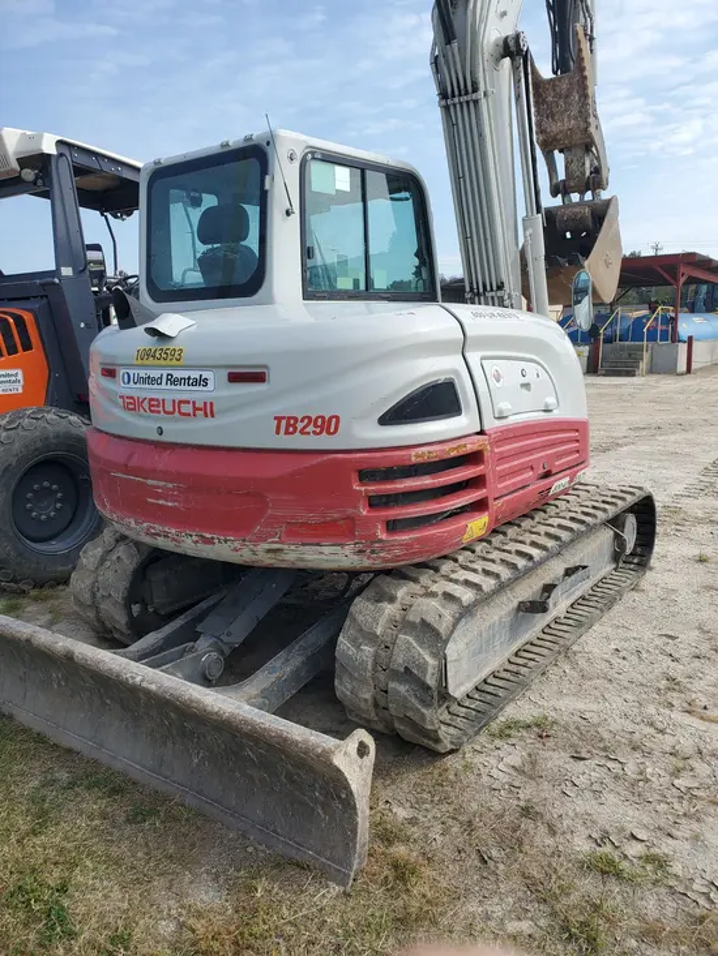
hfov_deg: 53.1
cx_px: 359
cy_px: 478
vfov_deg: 67.3
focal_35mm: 26
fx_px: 719
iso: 50
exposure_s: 1/1142
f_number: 2.4
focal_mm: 4.3
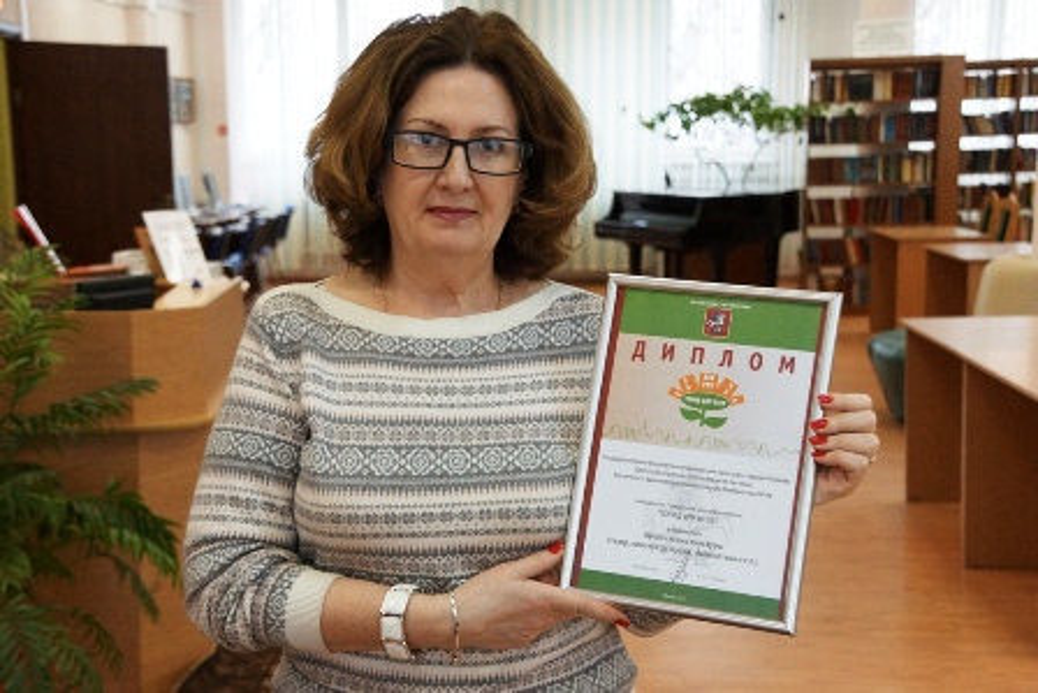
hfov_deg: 29.9
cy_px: 346
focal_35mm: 68
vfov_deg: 20.2
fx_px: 1947
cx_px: 519
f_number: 5.6
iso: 2500
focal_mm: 45
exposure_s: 1/125
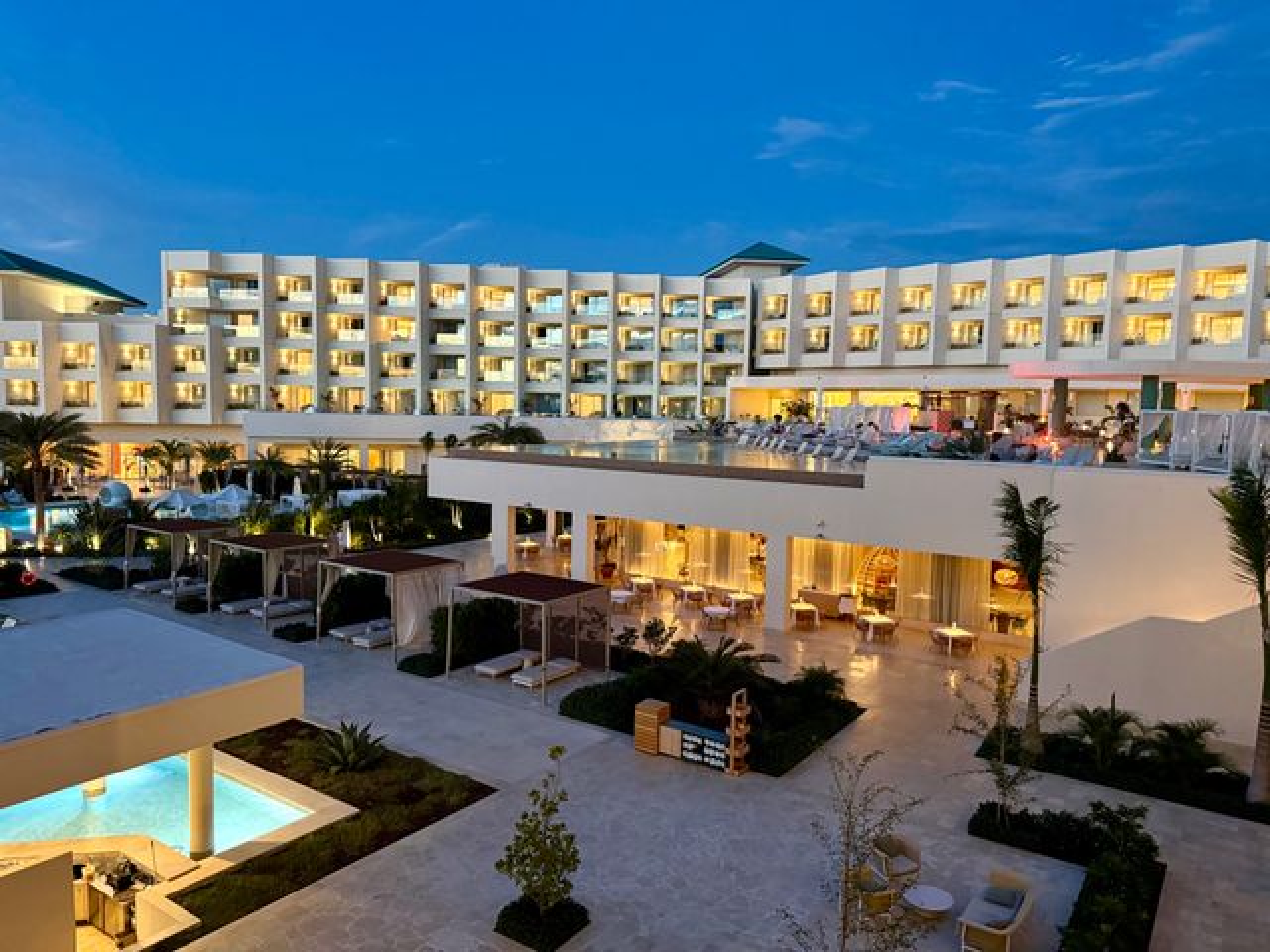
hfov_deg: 71.6
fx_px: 881
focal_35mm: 24
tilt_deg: -5.4
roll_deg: -0.6
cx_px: 635
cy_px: 476
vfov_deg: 56.8
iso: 800
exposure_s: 1/40
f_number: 1.78
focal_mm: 6.76
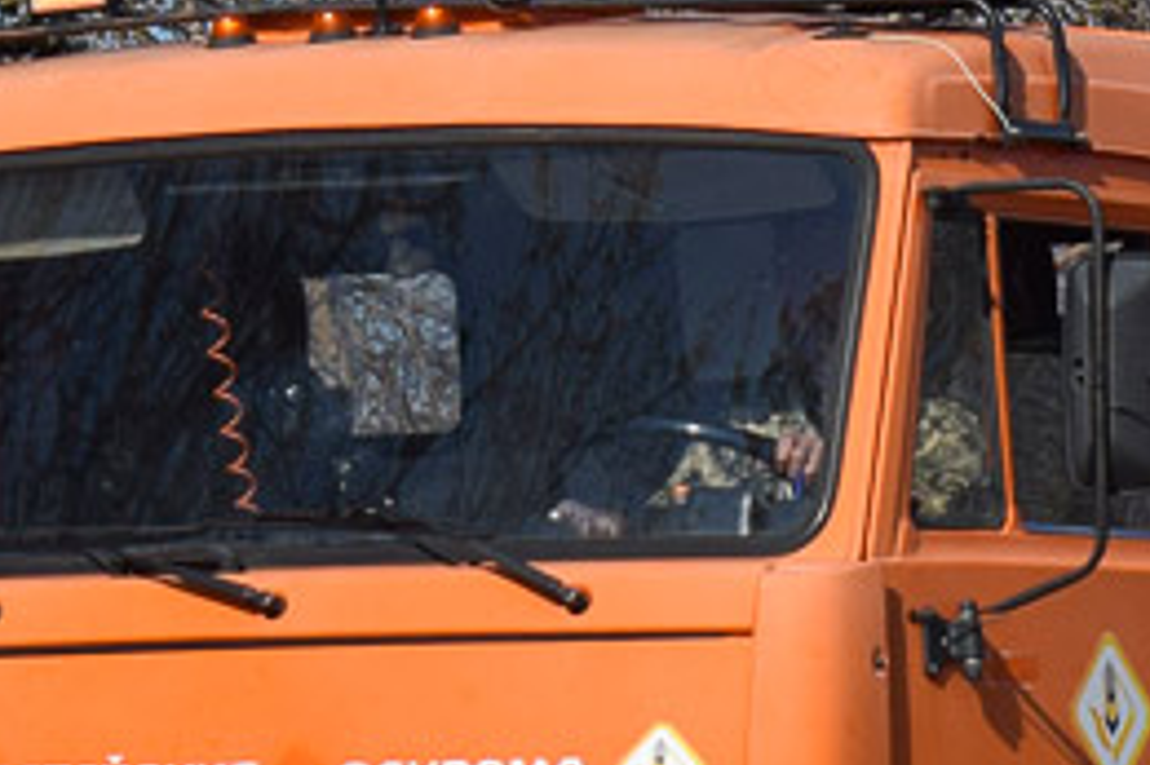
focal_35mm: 381
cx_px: 982
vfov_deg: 3.6
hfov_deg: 5.4
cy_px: 623
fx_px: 12173
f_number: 7.1
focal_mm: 55
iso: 200
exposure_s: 1/1250
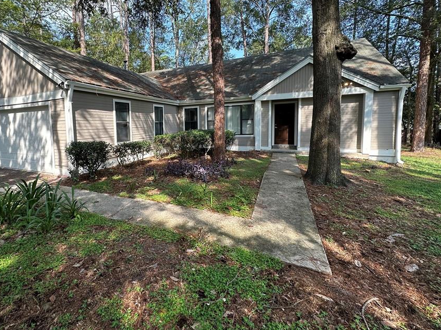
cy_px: 144
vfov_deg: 74.4
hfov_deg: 90.0
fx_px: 217
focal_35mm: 17
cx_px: 179
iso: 40
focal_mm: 2.22
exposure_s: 1/295
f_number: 2.2
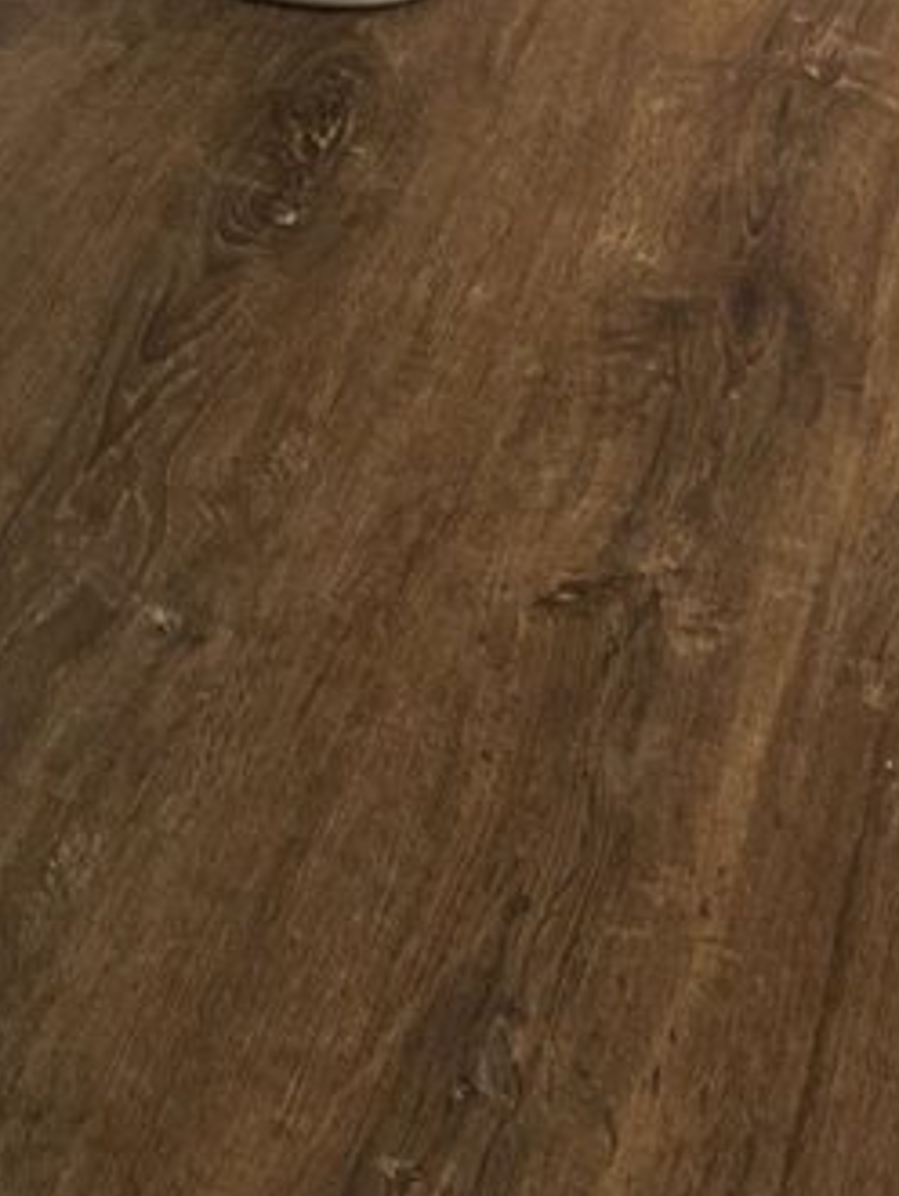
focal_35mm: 134
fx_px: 4634
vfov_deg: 11.4
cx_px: -1283
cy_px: -1930
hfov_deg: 9.7
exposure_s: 8
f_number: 7.1
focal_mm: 15
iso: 250
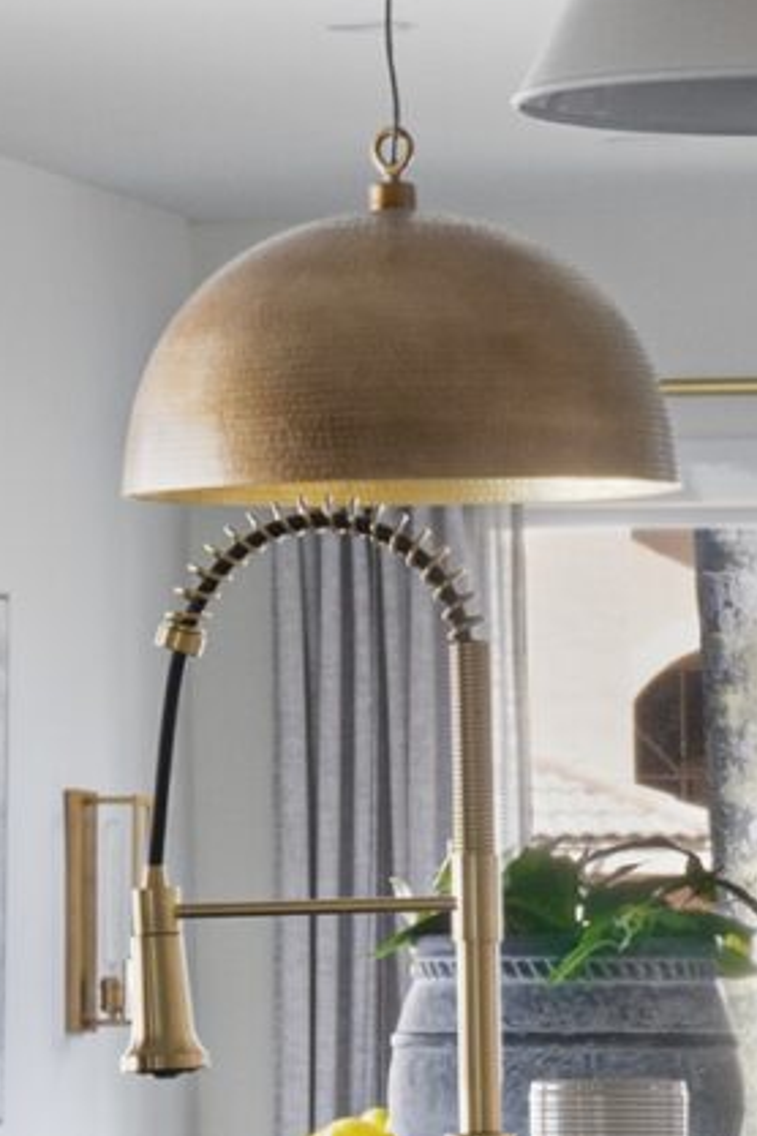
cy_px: 872
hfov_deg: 5.0
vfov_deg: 7.5
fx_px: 8705
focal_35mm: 276
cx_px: -91
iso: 160
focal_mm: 30
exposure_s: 1/4
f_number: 9
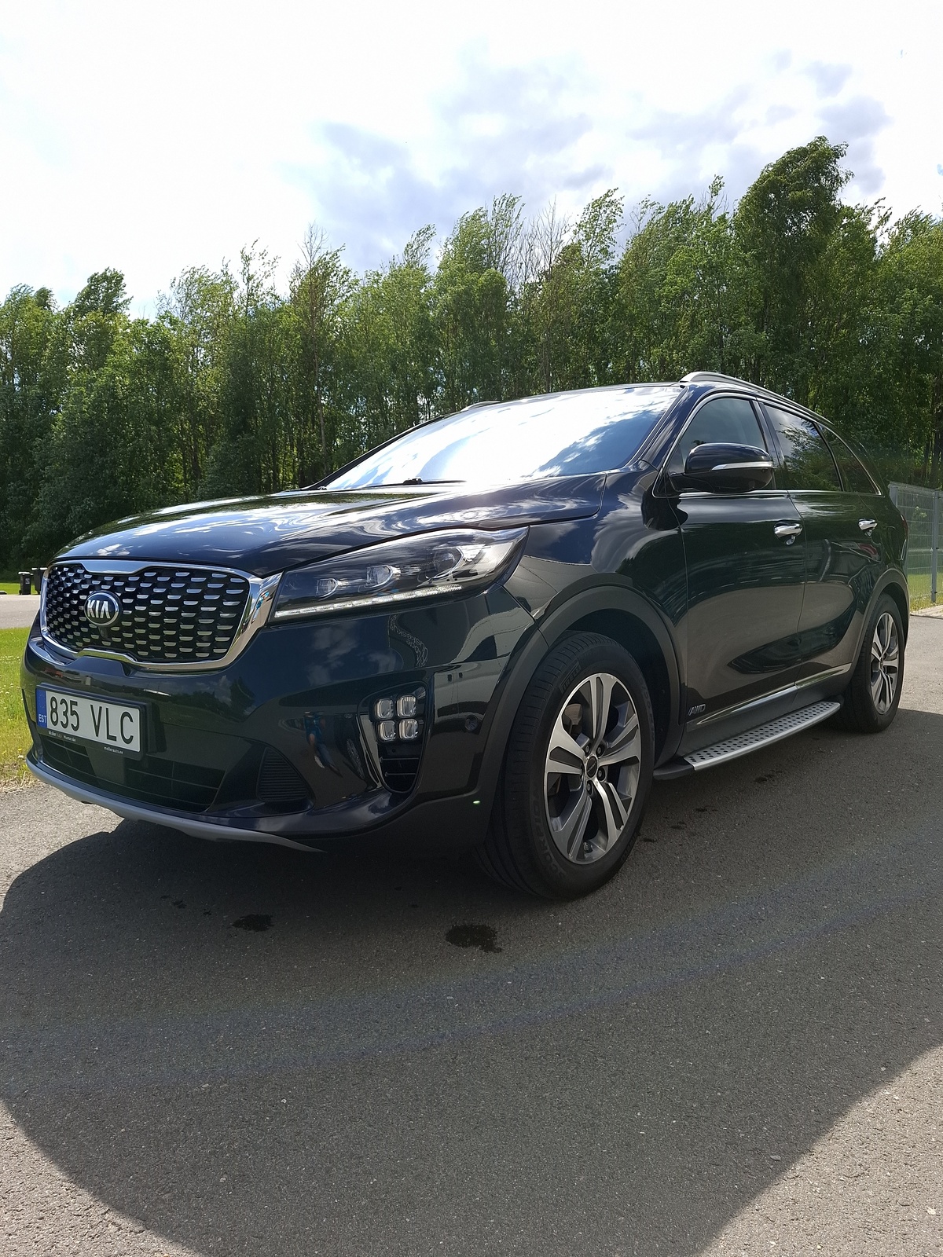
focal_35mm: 23
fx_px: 835
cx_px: 472
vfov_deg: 73.9
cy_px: 628
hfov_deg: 58.9
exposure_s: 1/939
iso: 50
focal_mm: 5.54
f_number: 1.8
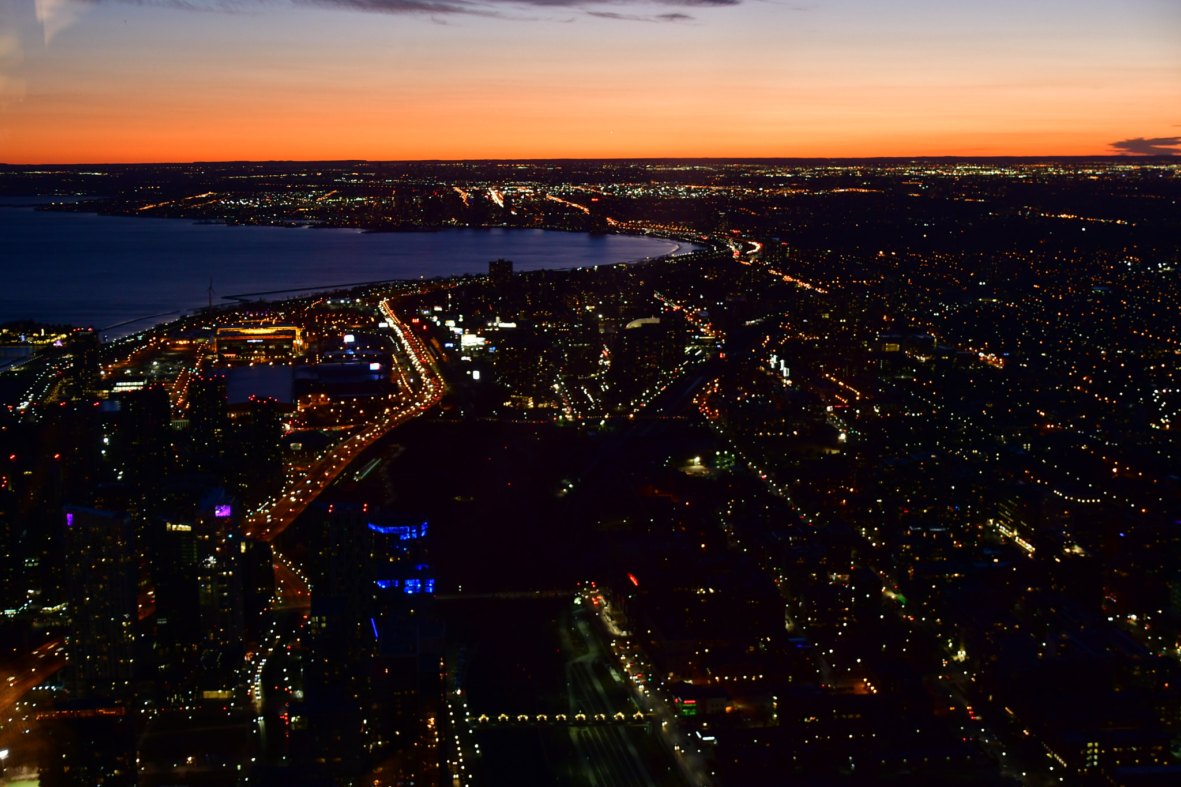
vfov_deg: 29.9
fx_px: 1476
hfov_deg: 43.6
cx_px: 590
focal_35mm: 45
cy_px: 394
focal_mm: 30
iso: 800
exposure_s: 1/6
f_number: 4
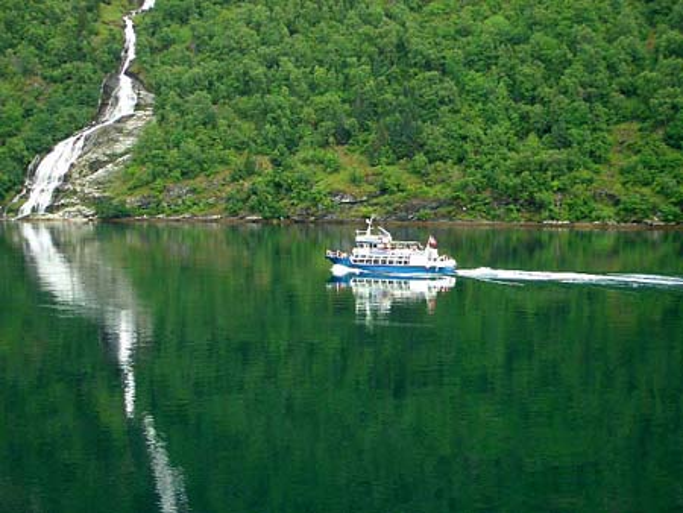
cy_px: 256
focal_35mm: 74
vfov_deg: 19.9
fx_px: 1461
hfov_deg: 26.3
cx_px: 342
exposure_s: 1/100
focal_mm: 12.2
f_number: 6.2
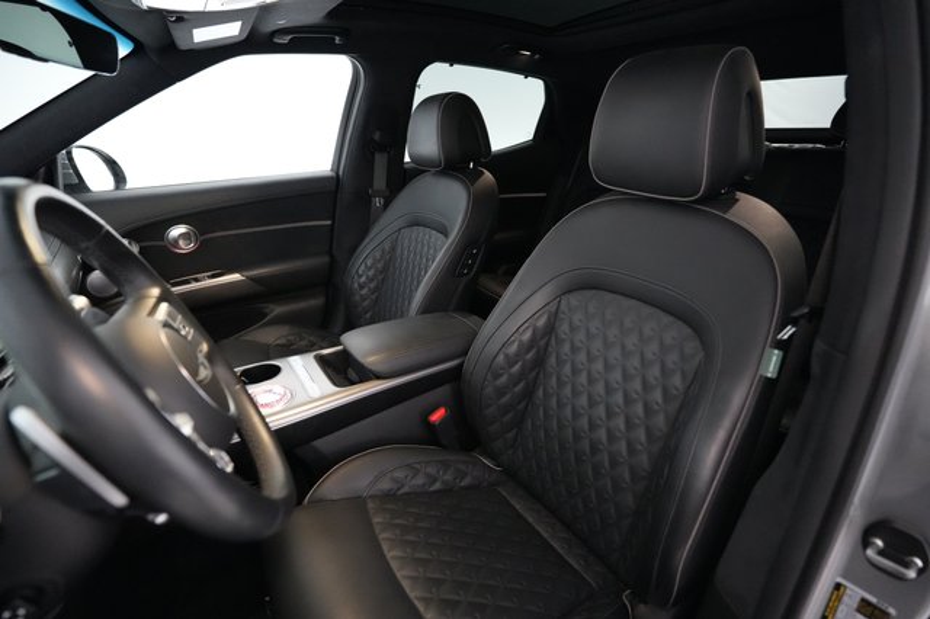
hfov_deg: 93.3
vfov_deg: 70.4
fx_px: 439
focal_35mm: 17
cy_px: 310
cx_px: 465
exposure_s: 1/250
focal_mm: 17
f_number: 2.8
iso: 12800
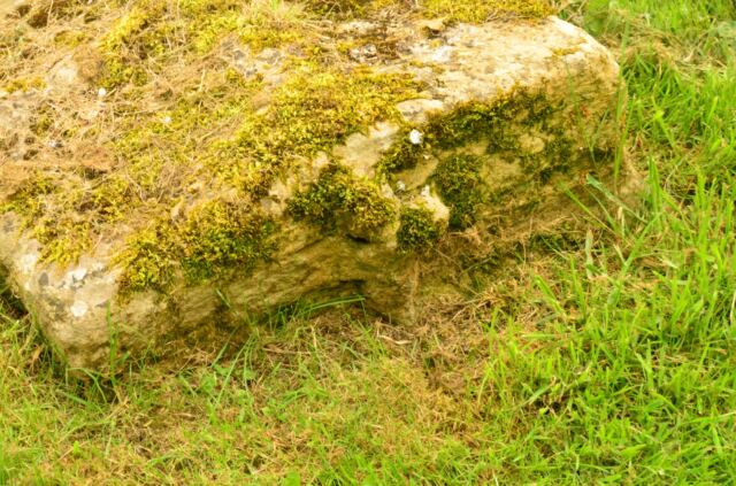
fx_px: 2294
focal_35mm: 112
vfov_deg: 12.1
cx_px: 368
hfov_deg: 18.2
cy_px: 243
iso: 200
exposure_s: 1/25
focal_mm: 75
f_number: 18
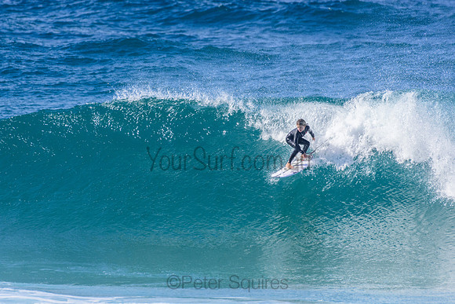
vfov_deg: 1.8
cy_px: 152
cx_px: 228
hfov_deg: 2.7
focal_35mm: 750
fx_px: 9481
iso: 400
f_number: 5.6
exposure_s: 1/2000
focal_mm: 500
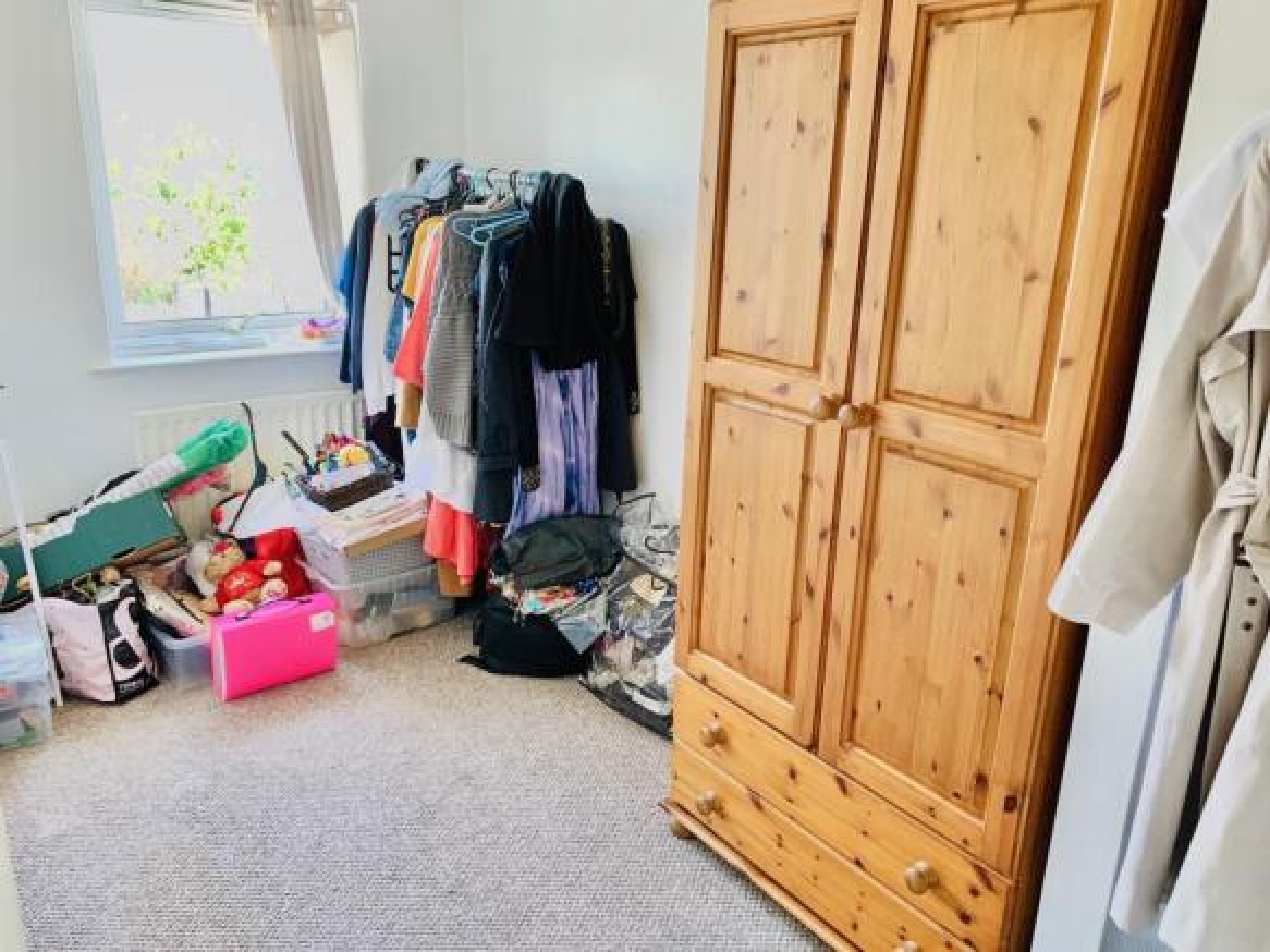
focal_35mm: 26
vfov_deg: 53.0
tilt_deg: -19.7
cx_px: 635
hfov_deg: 67.3
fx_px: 954
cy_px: 476
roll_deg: -2.2
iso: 125
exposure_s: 1/60
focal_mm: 4.25
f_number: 1.8
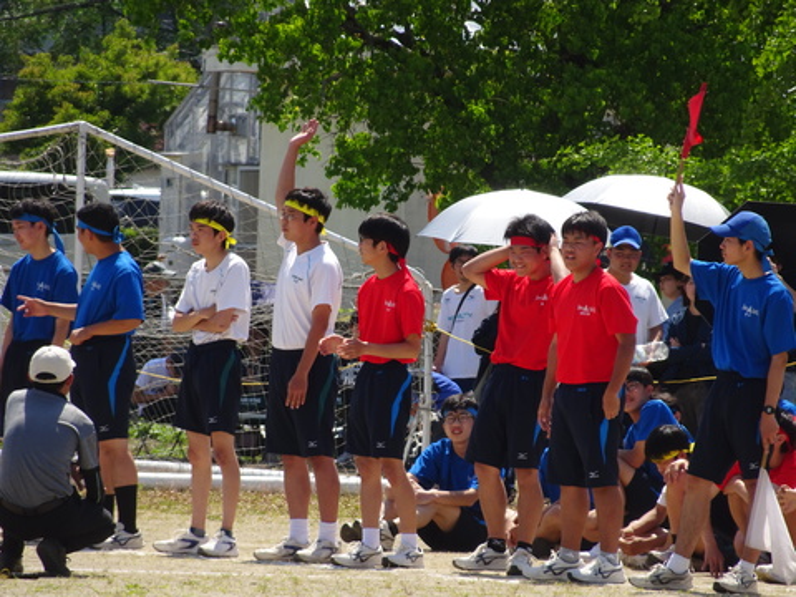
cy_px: 298
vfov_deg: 2.9
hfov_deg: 3.9
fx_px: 11820
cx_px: 398
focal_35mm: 514
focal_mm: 87.78
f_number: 6.3
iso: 80
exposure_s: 1/250
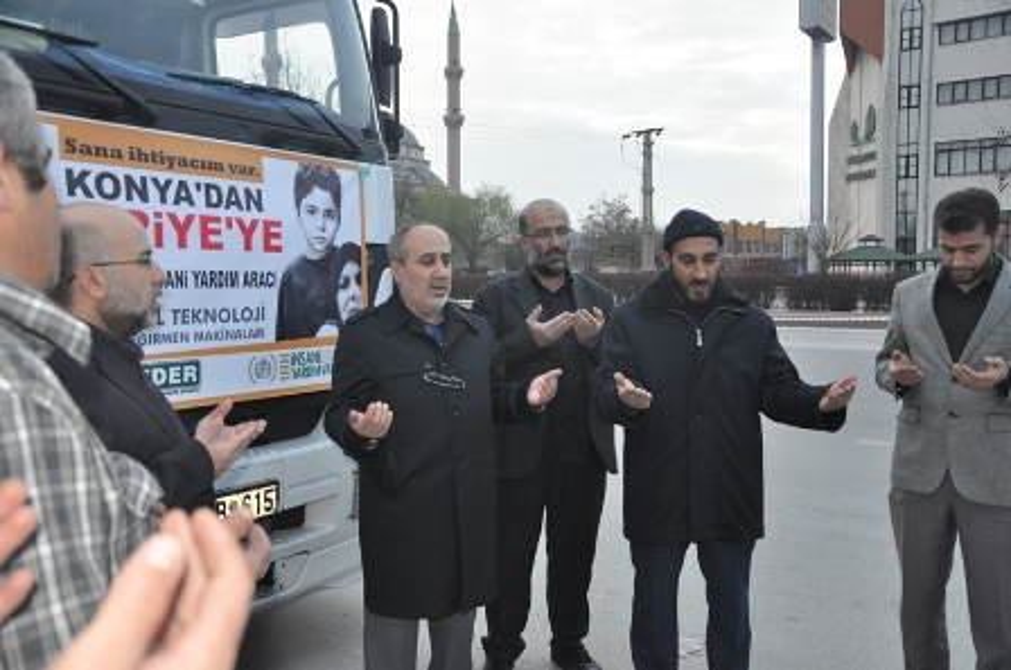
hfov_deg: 59.6
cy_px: 335
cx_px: 506
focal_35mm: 32
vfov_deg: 41.6
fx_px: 883
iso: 800
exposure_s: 1/125
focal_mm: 21
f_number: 3.8
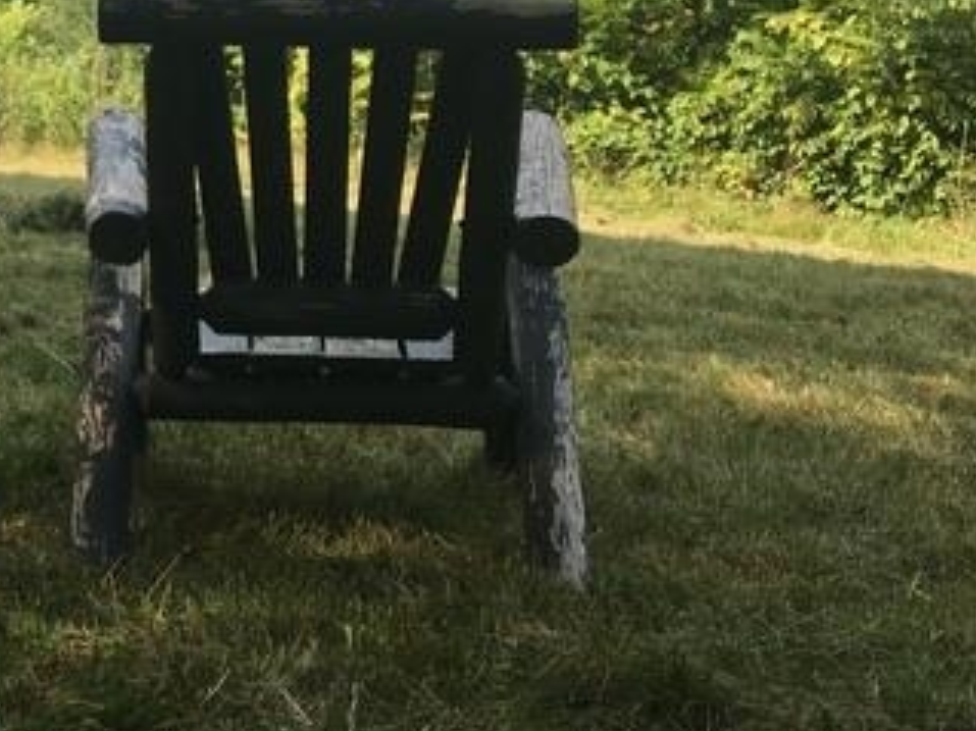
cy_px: 214
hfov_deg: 19.7
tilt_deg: -8.8
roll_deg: +0.4
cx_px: -239
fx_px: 2621
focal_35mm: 93
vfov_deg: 15.8
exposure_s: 1/818
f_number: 2.2
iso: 25
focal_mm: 4.15
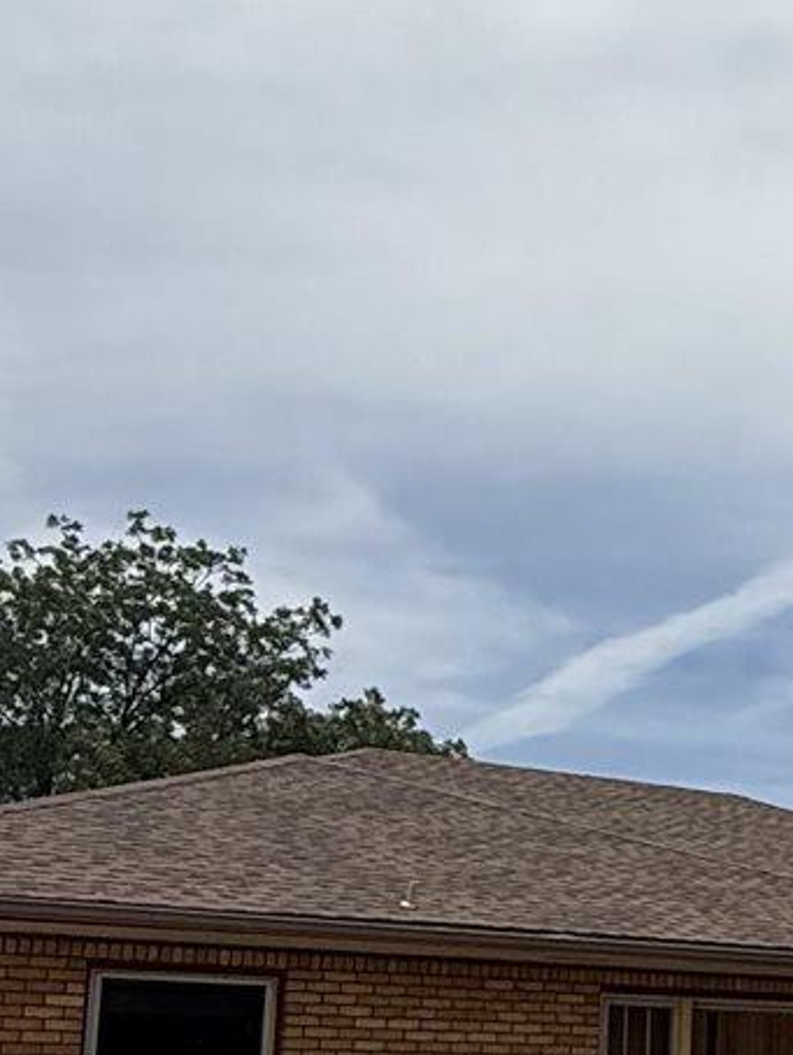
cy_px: 778
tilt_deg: +11.6
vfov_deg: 27.1
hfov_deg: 18.4
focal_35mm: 71
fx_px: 2167
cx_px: 1188
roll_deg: +1.3
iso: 50
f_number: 2.2
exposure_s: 1/4425
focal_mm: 2.22
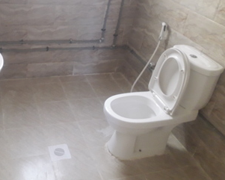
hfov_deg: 44.8
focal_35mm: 40
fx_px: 266
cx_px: 68
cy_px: 61
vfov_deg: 37.0
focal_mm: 3.6
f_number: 1.9
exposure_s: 1/33
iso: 160
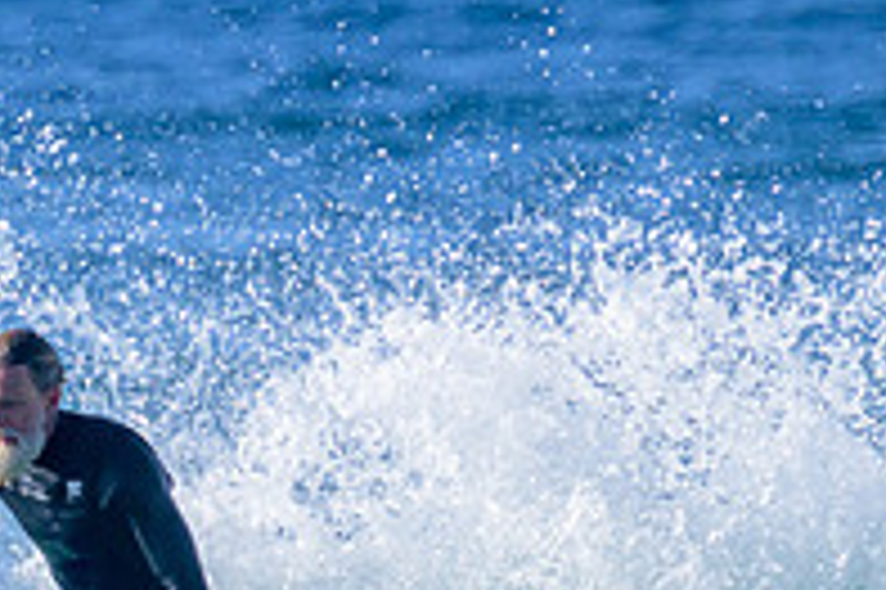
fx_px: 63147
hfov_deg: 0.8
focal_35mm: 2568
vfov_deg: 0.5
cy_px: 618
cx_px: 32
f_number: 11
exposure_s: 1/800
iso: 500
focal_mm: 640
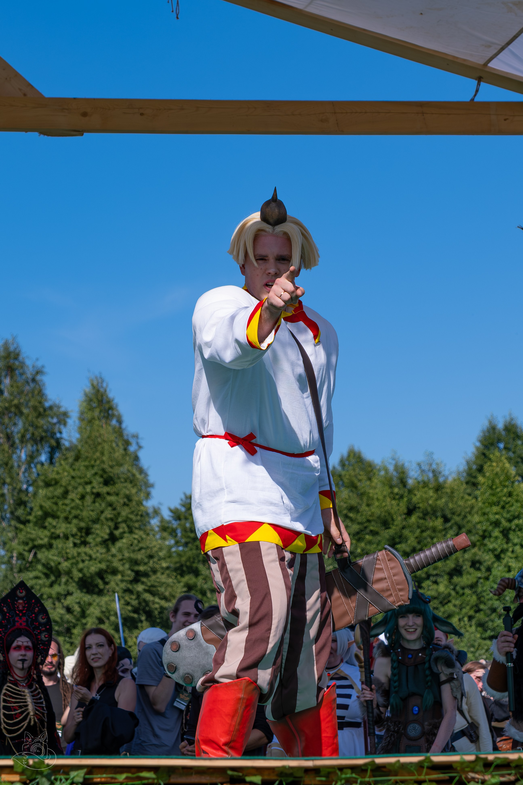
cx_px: 262
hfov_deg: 12.0
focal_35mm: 114
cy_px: 397
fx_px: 2485
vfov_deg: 17.9
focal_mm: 47
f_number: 4
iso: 160
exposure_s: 1/1600
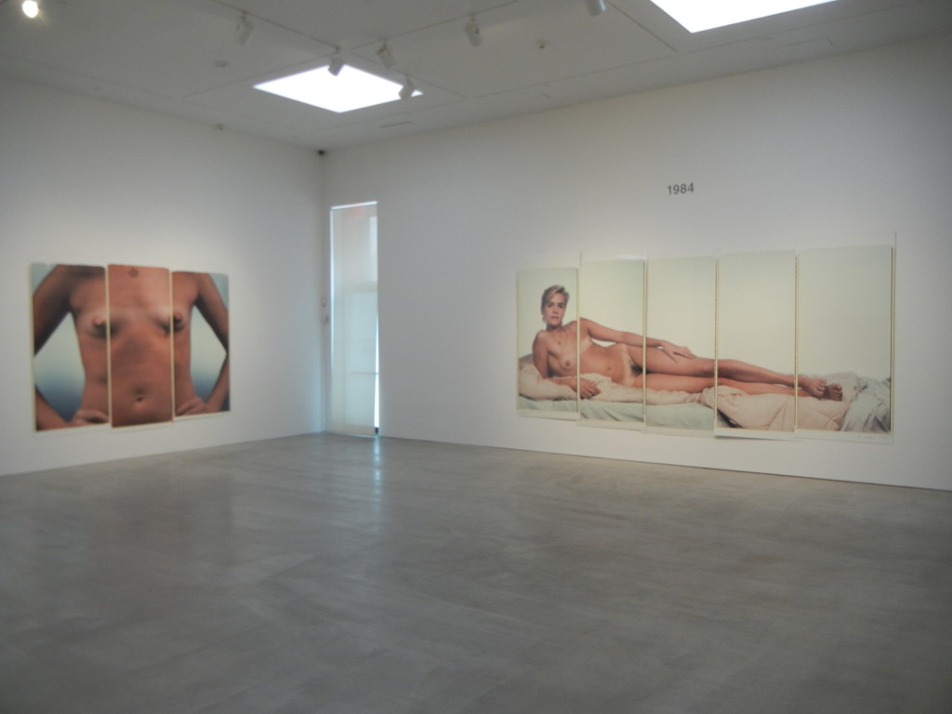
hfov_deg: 60.0
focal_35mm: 30
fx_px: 825
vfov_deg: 46.8
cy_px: 357
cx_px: 476
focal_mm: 5.4
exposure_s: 1/30
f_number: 3.5
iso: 201
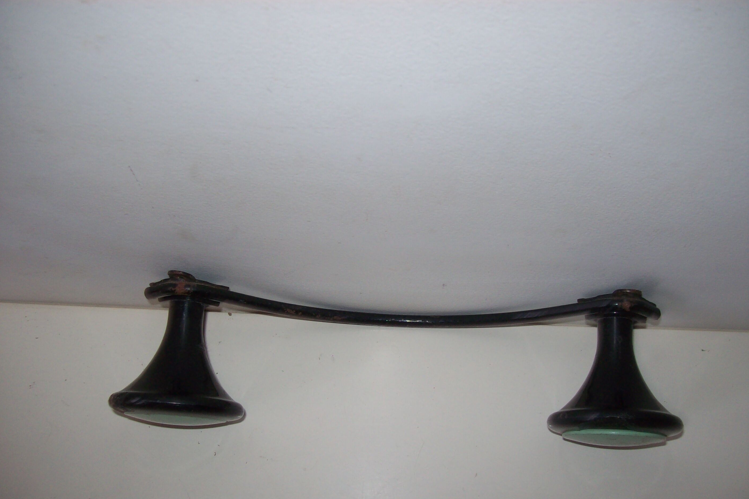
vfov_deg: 35.0
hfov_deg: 50.7
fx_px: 791
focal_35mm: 38
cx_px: 373
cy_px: 284
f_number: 2.7
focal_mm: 6
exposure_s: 1/64
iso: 80
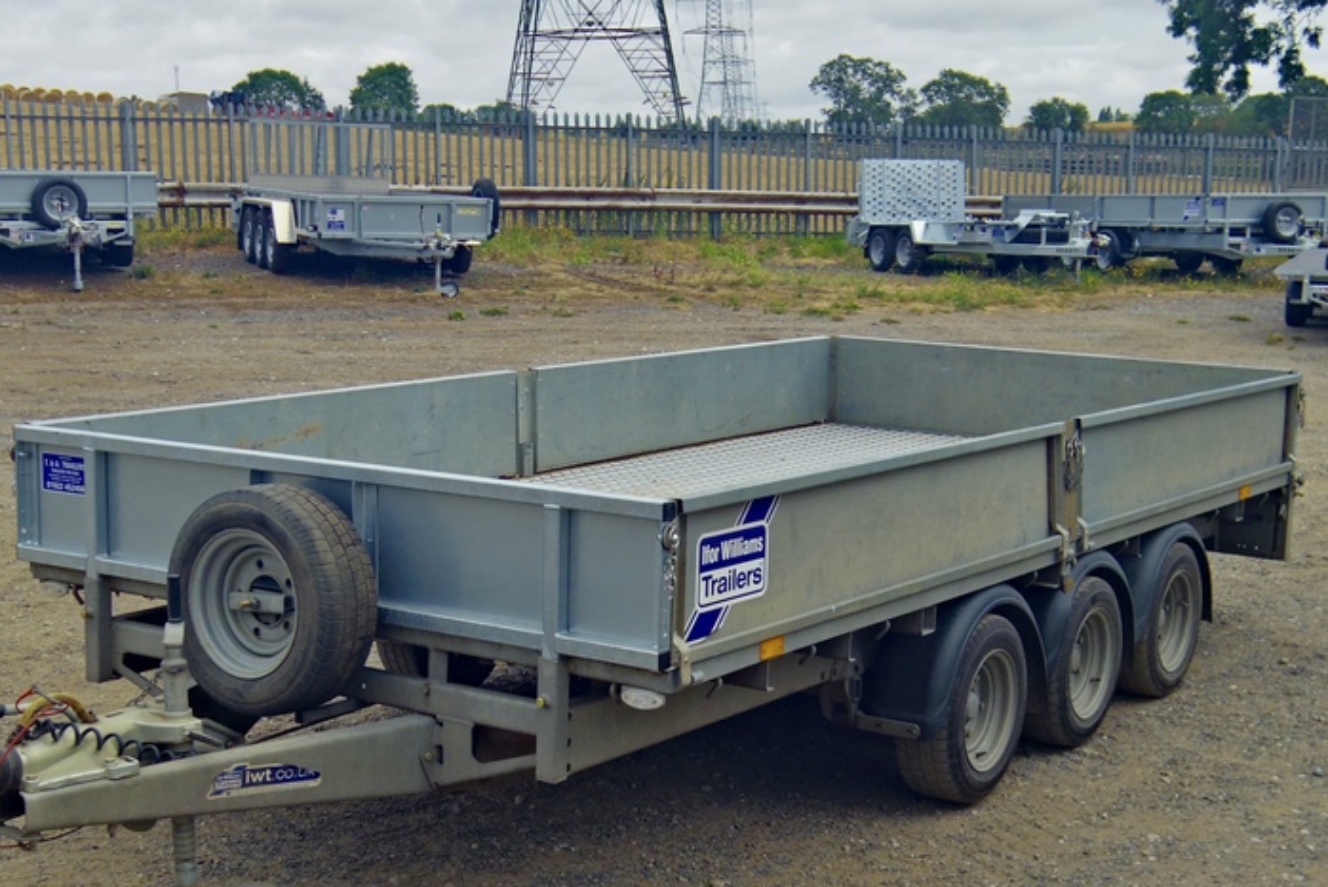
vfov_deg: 24.2
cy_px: 548
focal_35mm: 56
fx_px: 2067
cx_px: 616
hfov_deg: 35.6
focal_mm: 8.5
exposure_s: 1/400
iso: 200
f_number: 3.2
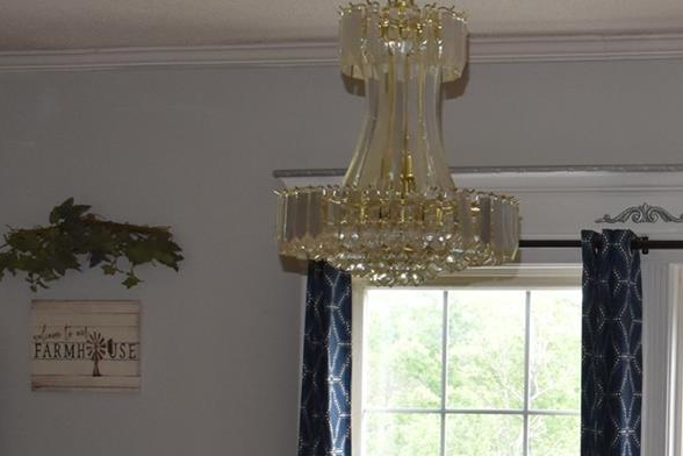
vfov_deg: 14.4
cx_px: 798
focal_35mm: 94
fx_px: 1783
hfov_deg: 20.4
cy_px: 422
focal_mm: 18
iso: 640
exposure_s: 1/125
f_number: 5.6
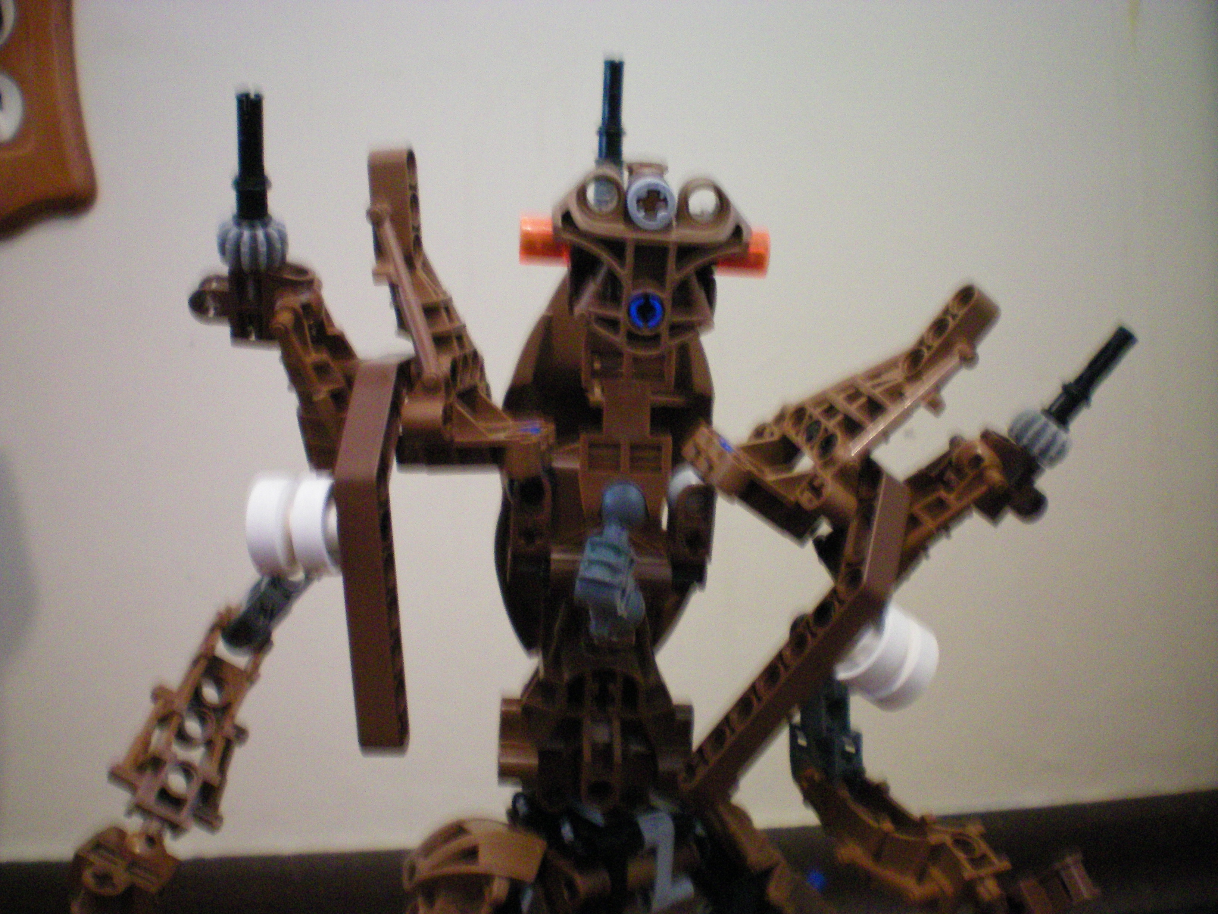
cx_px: 609
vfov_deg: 37.7
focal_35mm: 38
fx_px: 1337
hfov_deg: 49.0
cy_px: 457
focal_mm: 6.3
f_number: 3.1
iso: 400
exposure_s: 1/4
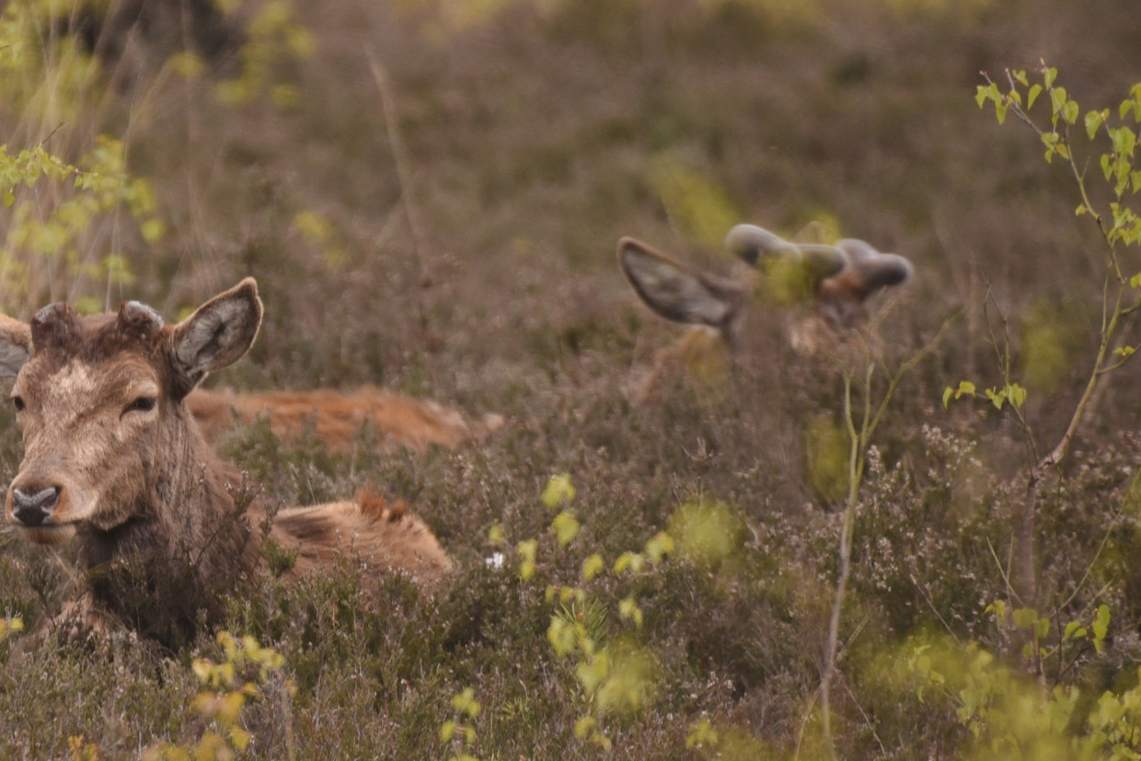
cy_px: 501
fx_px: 26181
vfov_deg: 1.7
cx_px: 279
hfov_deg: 2.5
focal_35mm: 826
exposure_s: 1/400
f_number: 6.3
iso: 400
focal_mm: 500
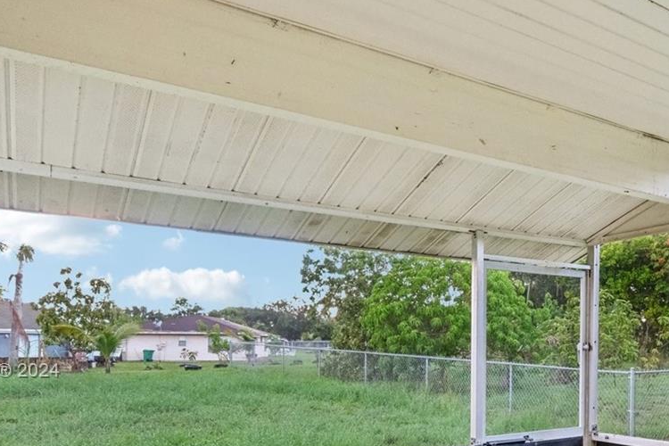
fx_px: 595
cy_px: 372
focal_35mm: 32
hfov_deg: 56.3
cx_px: 488
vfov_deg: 39.1
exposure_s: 1/27
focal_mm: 10
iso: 1600
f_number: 7.1
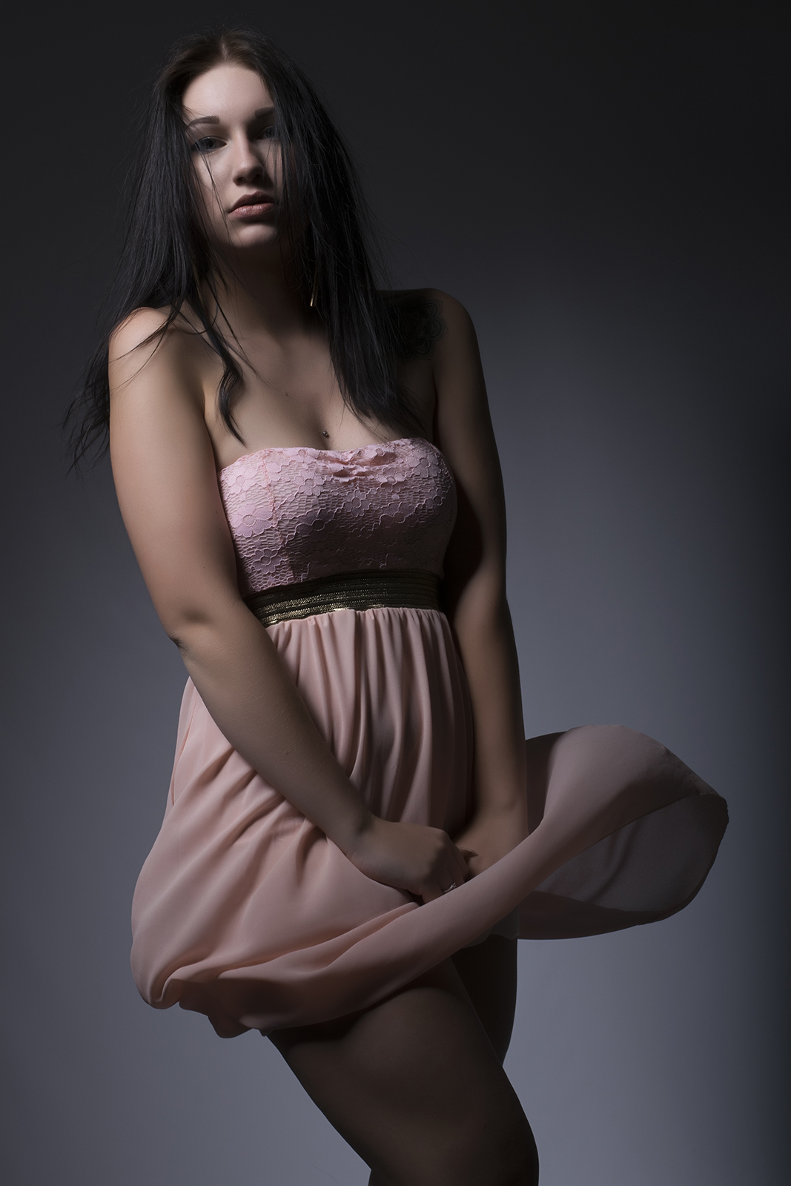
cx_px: 396
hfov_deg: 21.6
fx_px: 2076
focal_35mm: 63
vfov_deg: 31.9
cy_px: 593
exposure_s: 1/200
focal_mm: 42
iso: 100
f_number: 16
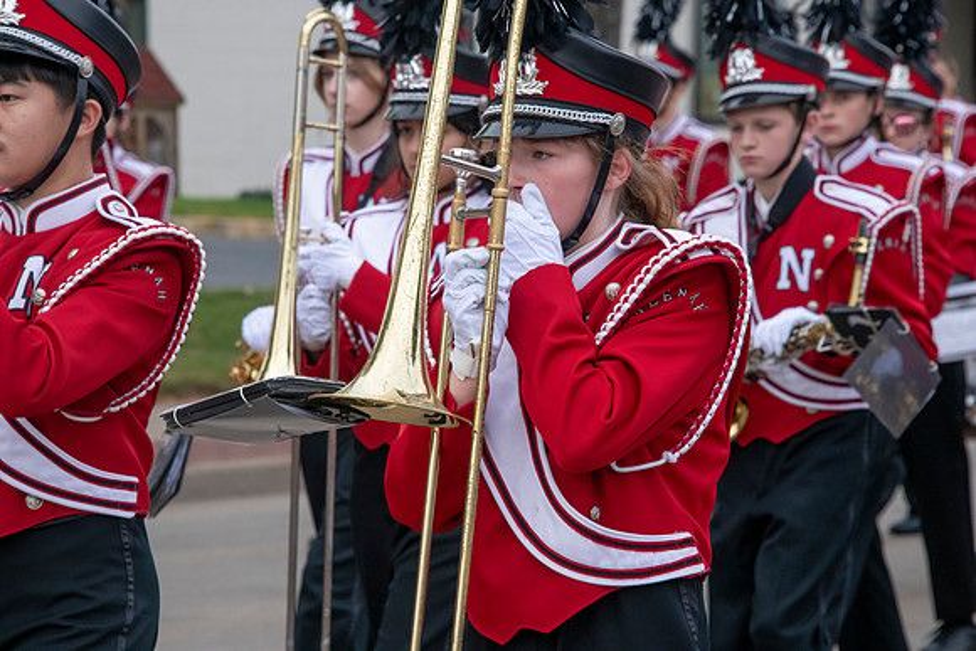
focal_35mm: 210
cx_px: 488
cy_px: 326
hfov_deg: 9.8
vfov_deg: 6.5
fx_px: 5694
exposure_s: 1/500
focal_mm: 210
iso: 3200
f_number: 11
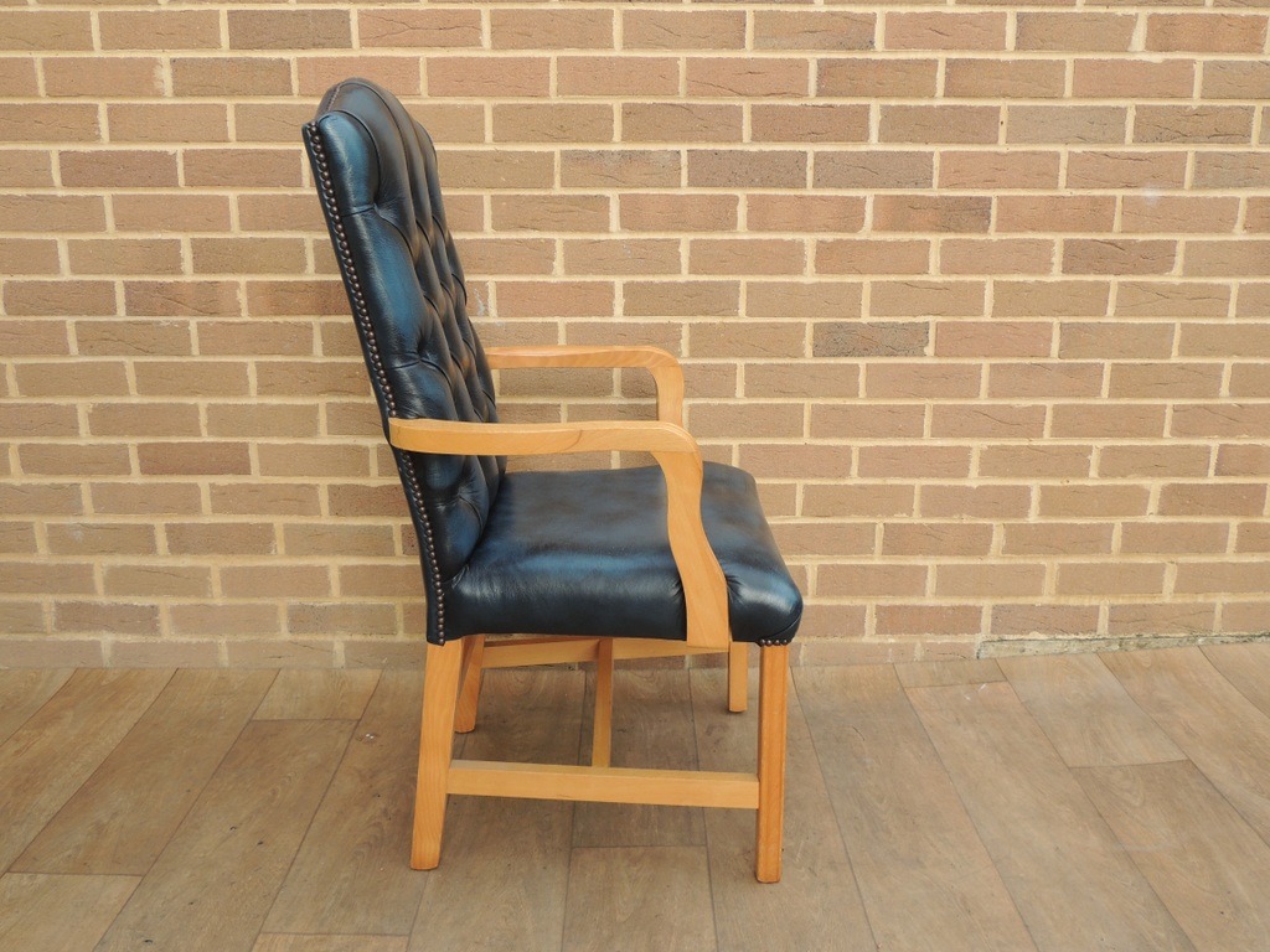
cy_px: 476
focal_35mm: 30
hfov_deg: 60.0
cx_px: 635
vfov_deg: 46.8
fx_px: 1101
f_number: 3.1
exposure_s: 1/160
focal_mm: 5.3
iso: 100
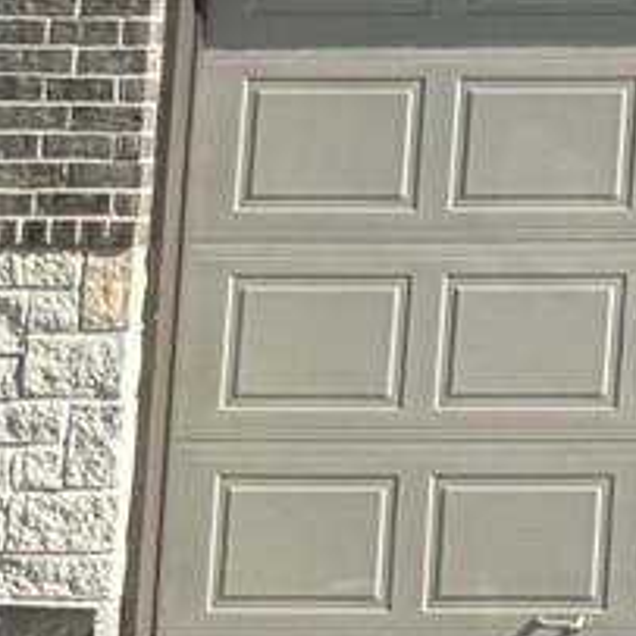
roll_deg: -0.4
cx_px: 2021
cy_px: -558
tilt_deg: +9.9
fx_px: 4448
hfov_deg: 7.1
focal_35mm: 214
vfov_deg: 7.9
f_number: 1.78
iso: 80
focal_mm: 6.76
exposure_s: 1/6173
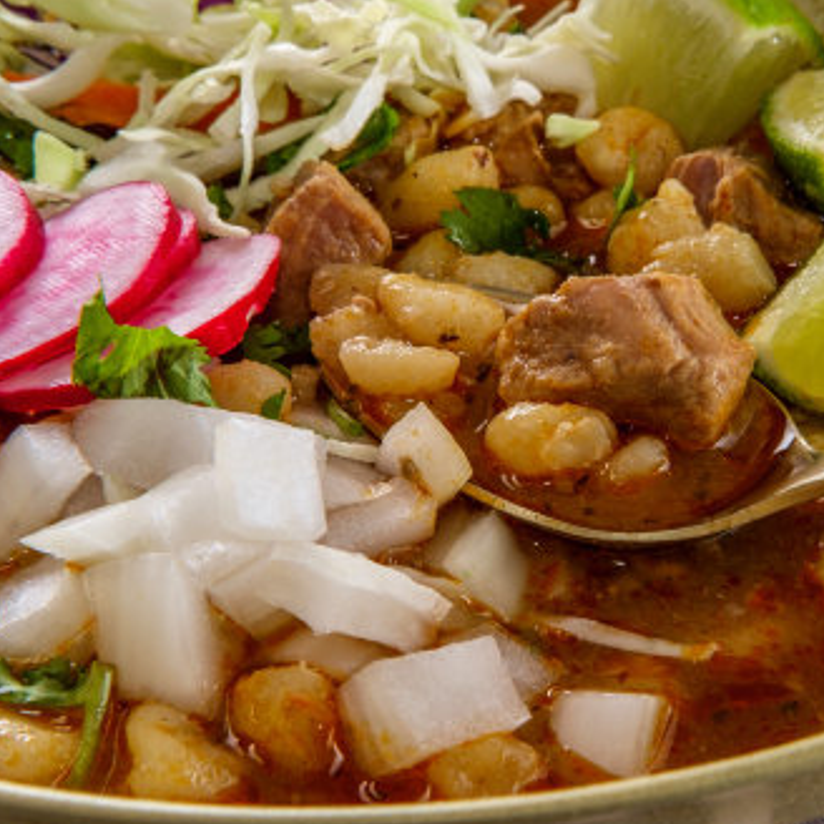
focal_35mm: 84
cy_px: 369
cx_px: 558
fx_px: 2262
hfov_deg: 20.6
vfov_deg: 20.6
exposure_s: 1/125
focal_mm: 35
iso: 200
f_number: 16
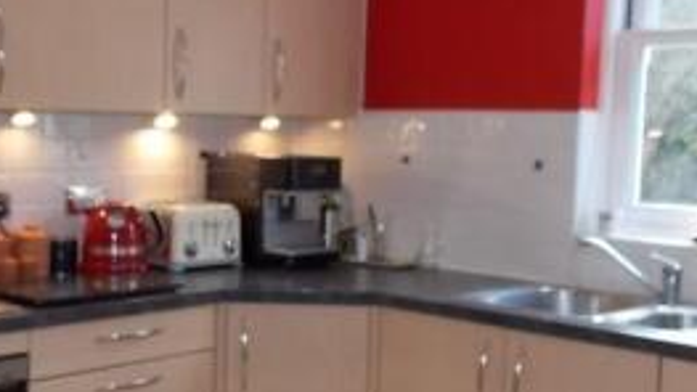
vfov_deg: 20.7
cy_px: 226
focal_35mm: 58
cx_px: 248
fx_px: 1072
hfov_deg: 35.7
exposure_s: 1/30
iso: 250
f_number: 3.1
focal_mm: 4.3
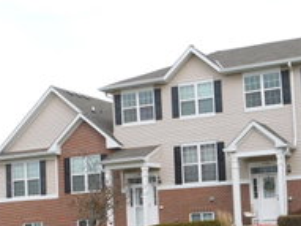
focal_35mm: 56
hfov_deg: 31.8
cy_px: 175
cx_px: 300
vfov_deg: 25.7
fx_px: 487
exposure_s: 1/800
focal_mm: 4.5
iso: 125
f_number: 3.1
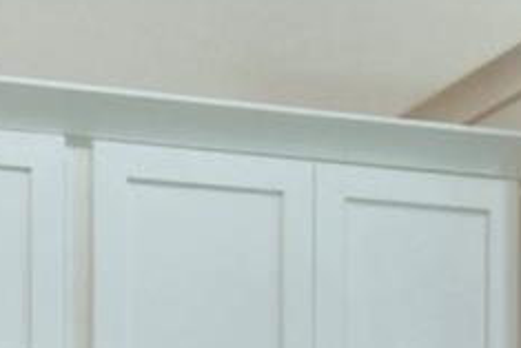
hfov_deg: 19.0
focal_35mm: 102
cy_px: 689
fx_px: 1477
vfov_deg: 12.0
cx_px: -86
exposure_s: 1/80
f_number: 4.5
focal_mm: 10
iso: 400
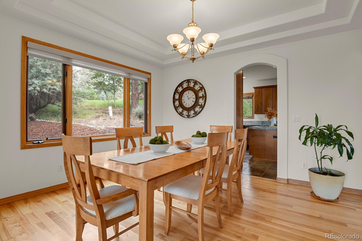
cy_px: 120
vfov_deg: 70.4
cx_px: 181
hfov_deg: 93.3
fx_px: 171
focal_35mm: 17
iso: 5000
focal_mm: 17
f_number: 8
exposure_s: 1/20
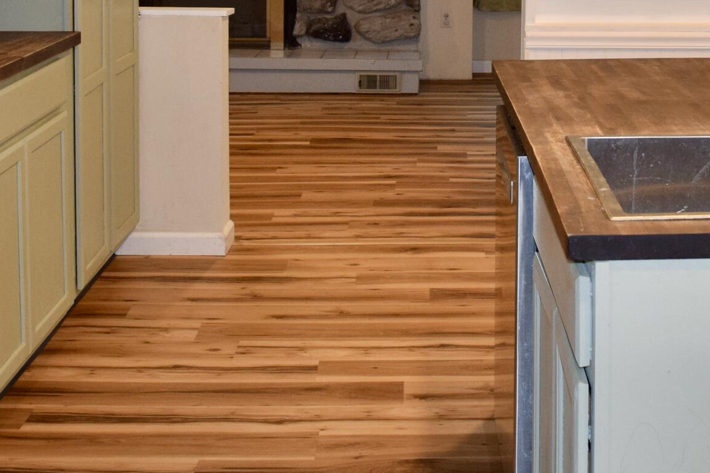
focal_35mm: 70
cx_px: 514
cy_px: -29
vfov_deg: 18.8
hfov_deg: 28.5
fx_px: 1380
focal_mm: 18
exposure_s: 1/80
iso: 800
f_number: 4.5
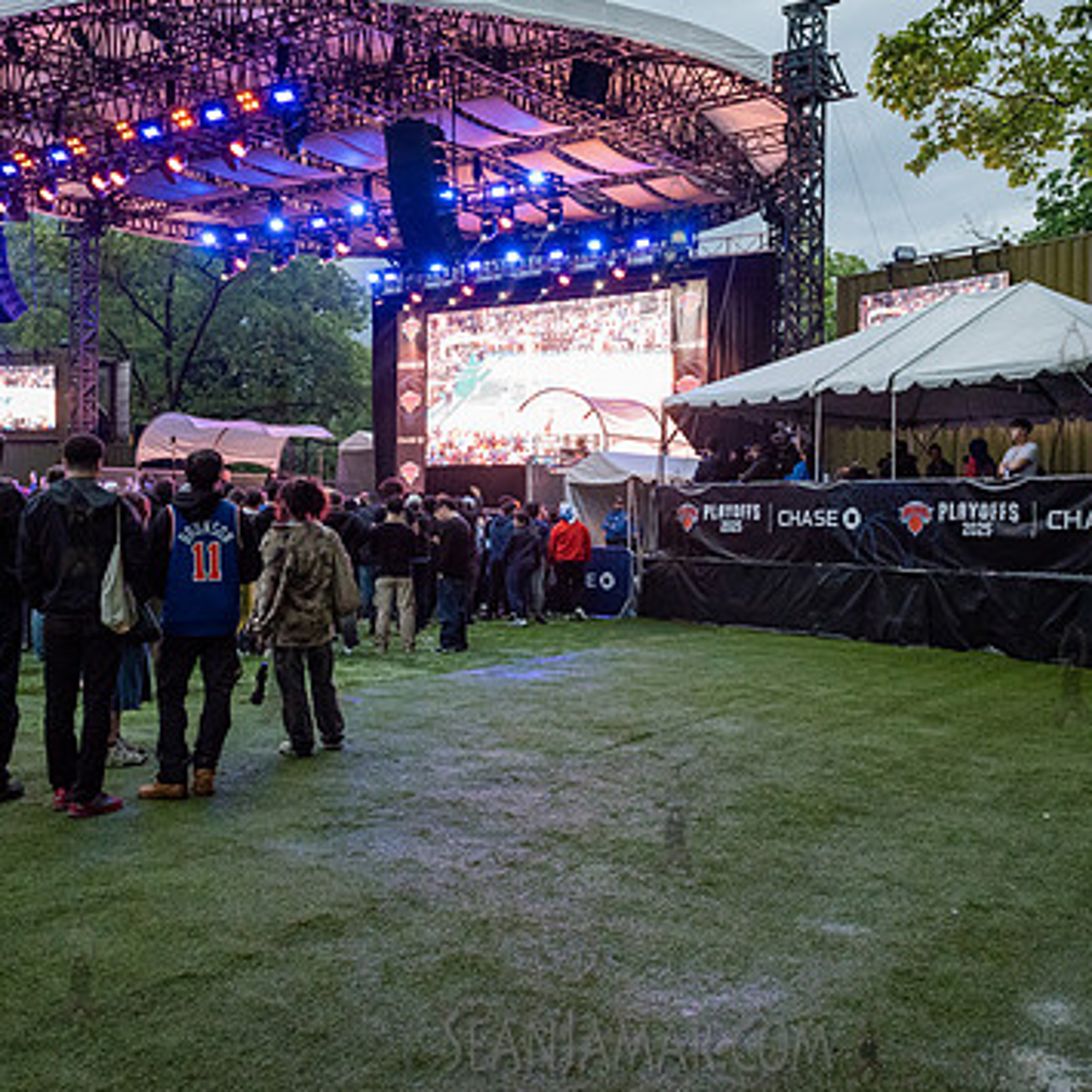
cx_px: 674
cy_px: 521
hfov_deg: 48.1
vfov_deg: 48.4
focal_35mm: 34
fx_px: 1213
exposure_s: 1/250
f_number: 4
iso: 6400
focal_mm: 24
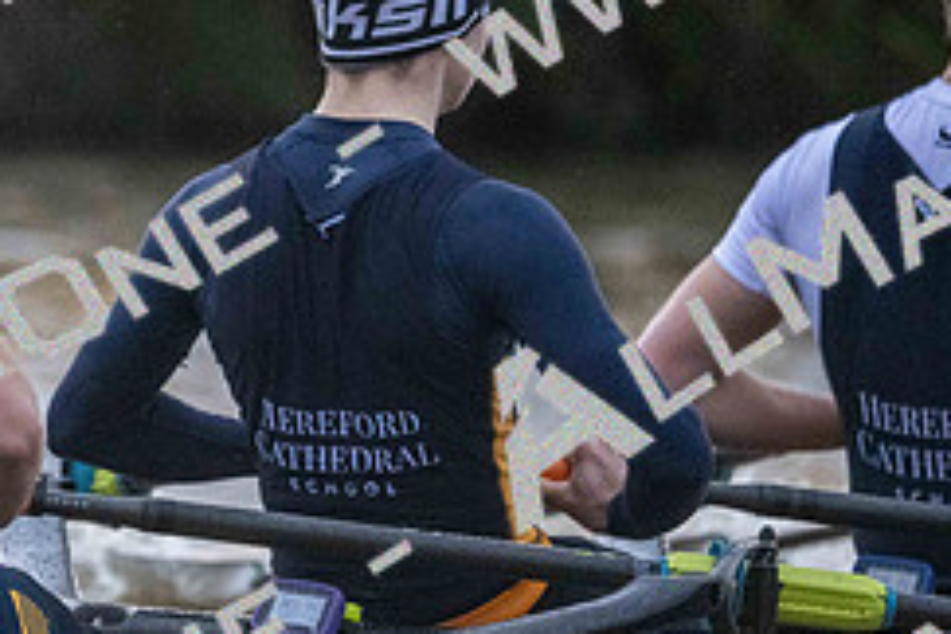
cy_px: 162
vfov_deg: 1.4
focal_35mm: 953
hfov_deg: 2.2
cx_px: 160
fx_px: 25173
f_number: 4.5
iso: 10000
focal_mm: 400
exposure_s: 1/1600
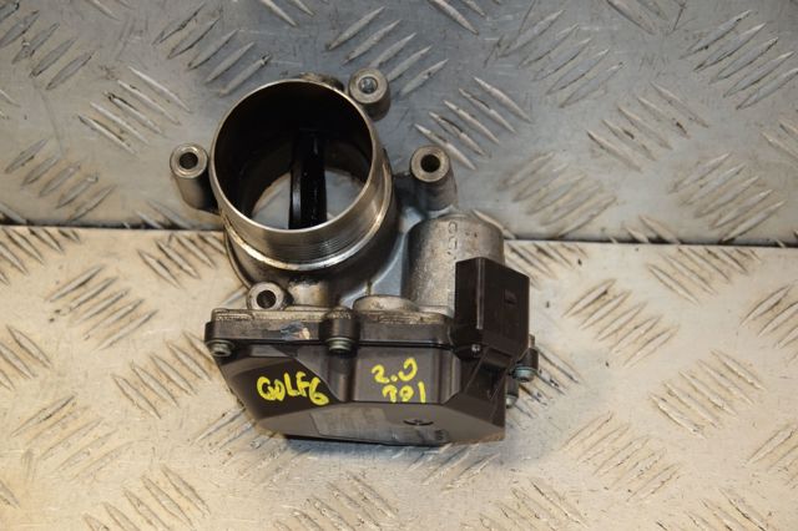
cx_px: 399
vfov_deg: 13.0
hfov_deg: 19.5
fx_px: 2326
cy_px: 266
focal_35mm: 105
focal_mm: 70
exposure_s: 1/200
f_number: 6.3
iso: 800
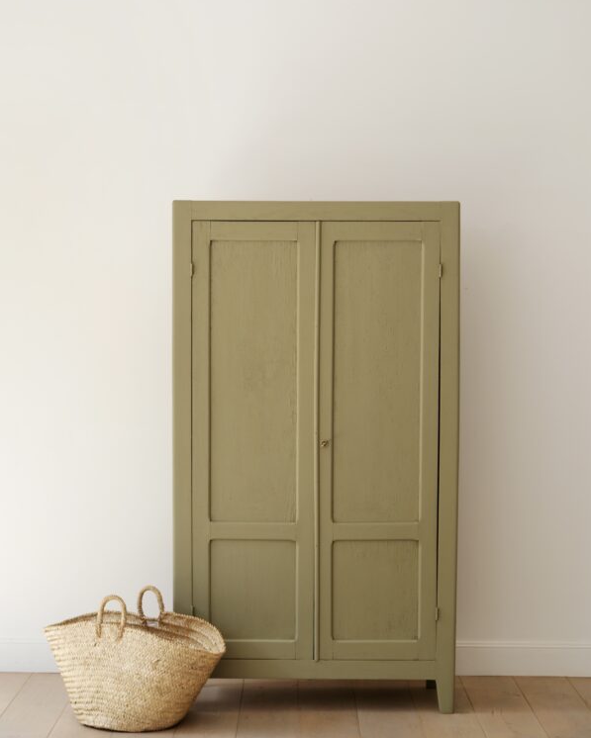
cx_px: 296
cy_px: 440
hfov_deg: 25.4
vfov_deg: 31.4
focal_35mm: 60
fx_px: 1312
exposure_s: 1/52
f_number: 2.8
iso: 160
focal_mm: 35
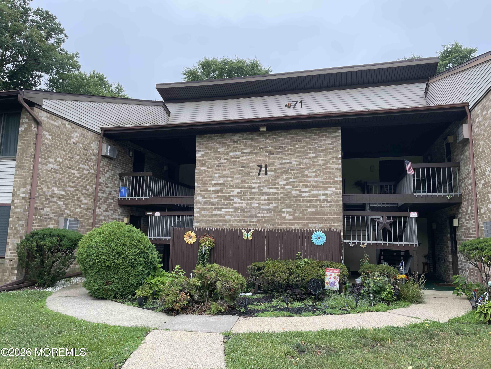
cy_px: 184
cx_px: 246
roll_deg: -0.5
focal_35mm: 26
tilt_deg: +9.0
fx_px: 369
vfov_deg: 53.1
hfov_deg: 67.3
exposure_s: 1/389
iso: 32
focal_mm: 4.2
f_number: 1.6
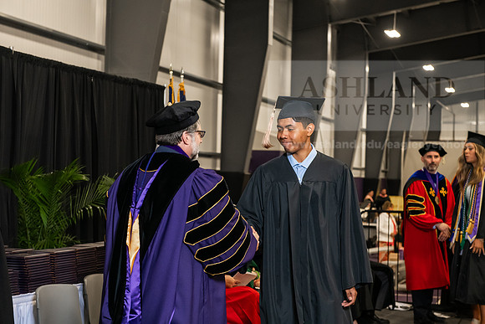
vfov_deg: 19.5
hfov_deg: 28.8
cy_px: 162
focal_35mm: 70
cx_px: 242
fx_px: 943
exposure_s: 1/200
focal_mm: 70
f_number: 5
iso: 2500
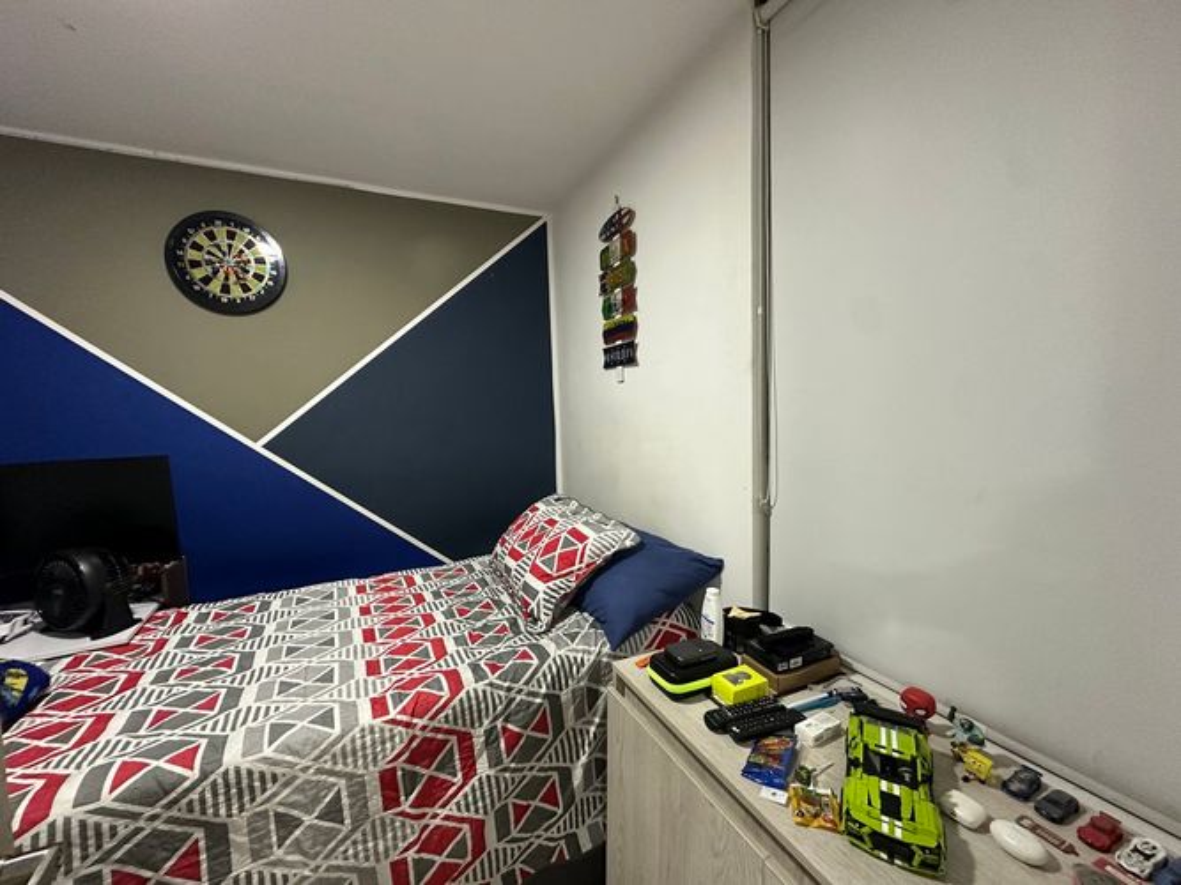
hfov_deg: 102.1
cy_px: 442
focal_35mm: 14
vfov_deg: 85.7
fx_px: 478
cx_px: 590
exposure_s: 1/60
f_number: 2.2
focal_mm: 2.22
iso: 400
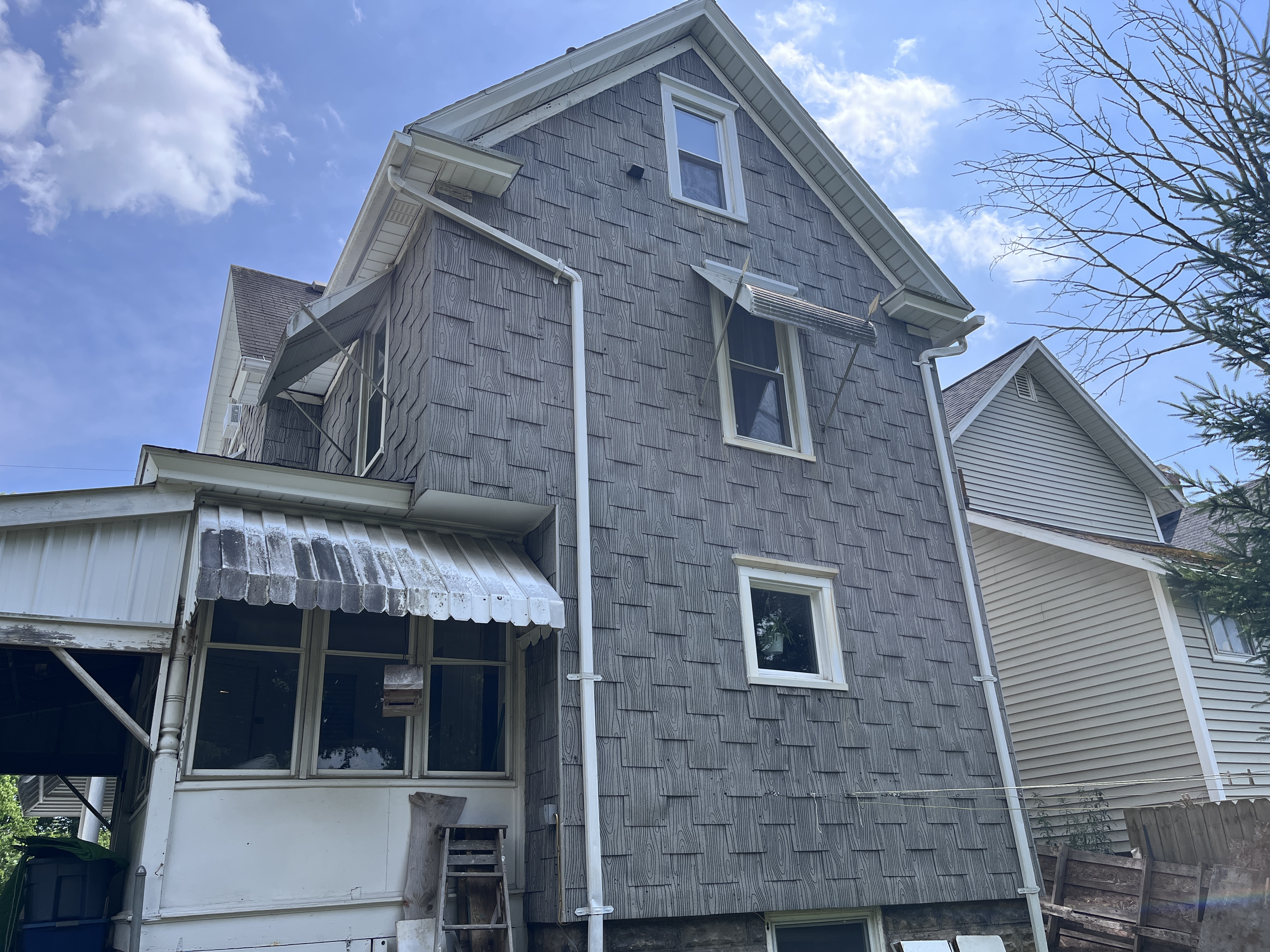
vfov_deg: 53.1
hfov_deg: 67.3
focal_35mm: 26
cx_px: 635
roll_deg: +2.5
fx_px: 954
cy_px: 476
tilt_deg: +22.9
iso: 50
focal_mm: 5.1
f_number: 1.6
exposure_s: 1/3135
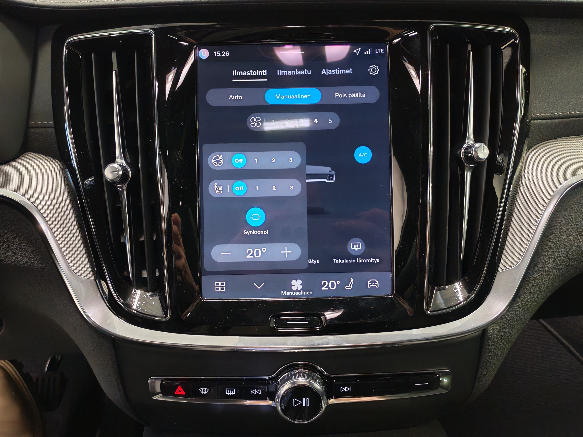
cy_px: 218
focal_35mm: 32
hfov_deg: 56.8
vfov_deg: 44.2
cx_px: 292
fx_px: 539
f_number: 1.9
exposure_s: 1/50
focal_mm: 6.12
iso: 1800
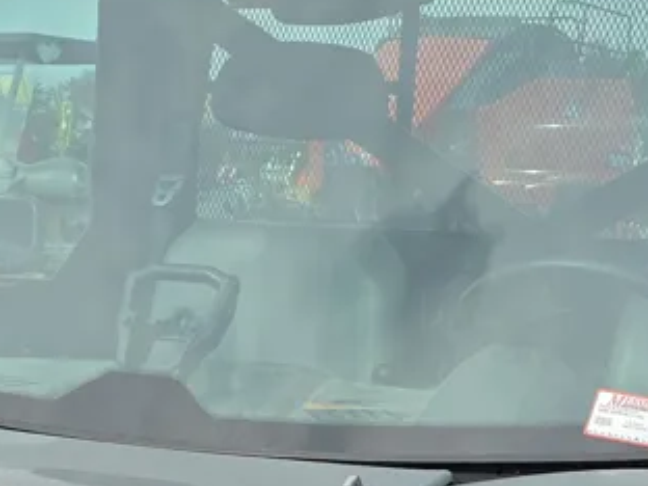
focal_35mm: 106
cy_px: 692
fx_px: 1984
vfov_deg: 13.3
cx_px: 112
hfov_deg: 18.3
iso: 80
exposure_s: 1/2650
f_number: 1.7
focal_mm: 6.3
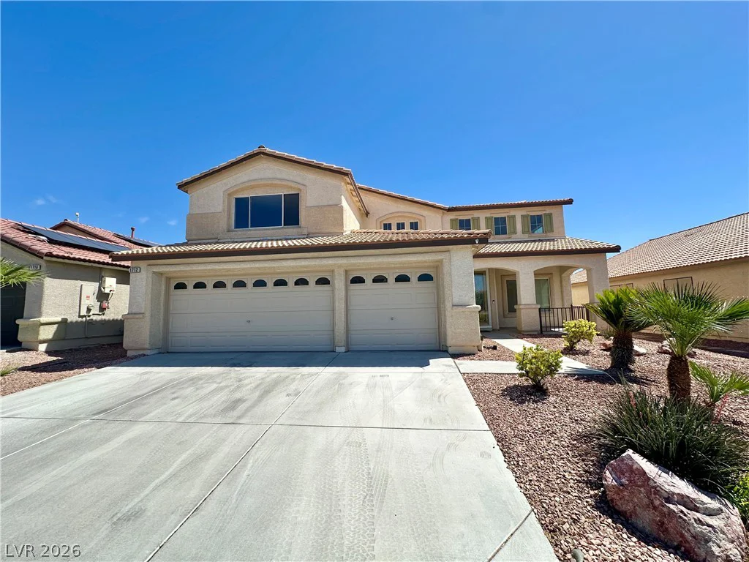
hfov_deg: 102.1
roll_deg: +0.8
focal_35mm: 14
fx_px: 303
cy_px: 281
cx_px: 374
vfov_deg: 85.7
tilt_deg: +6.3
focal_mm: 2.22
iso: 50
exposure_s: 1/2257
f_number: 2.2
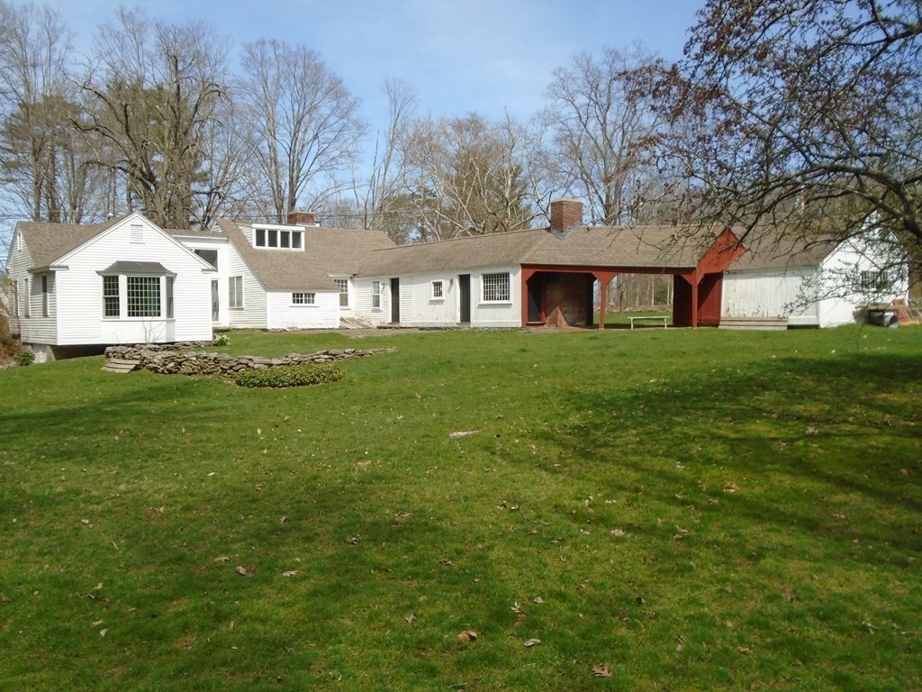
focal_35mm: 31
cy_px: 346
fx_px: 826
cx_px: 461
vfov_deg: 45.4
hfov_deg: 58.4
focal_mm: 5.5
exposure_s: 1/800
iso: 100
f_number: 3.5
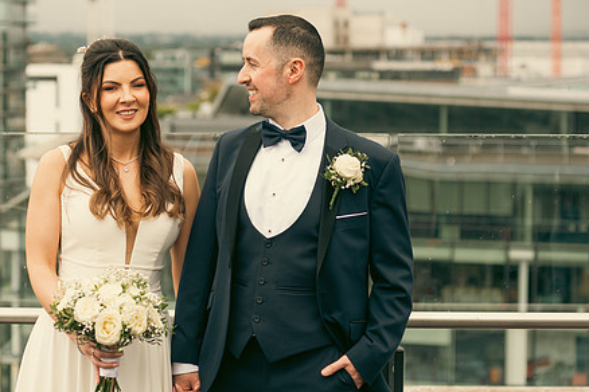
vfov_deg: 12.9
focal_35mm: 106
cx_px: 211
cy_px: 193
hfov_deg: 19.2
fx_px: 1734
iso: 160
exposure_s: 1/250
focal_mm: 80
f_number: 3.5
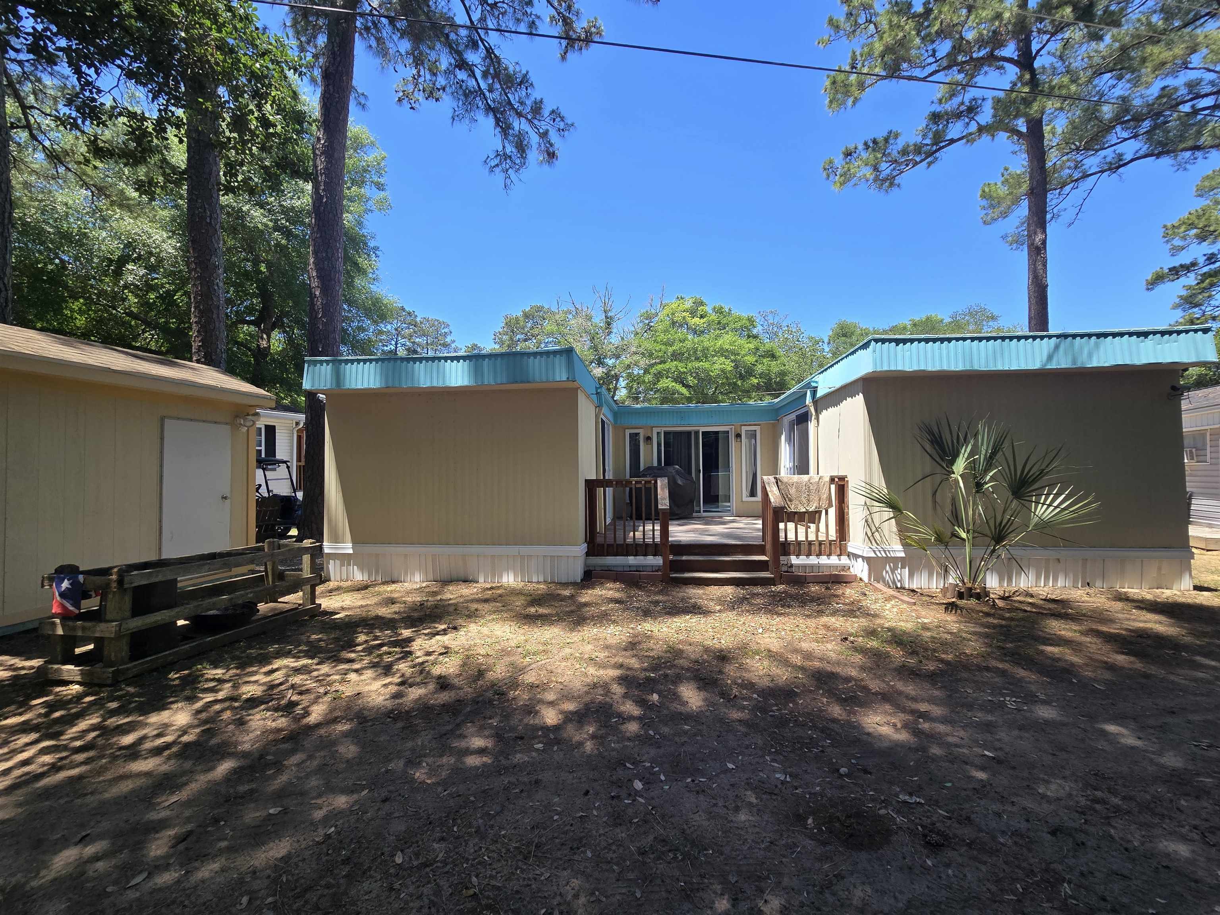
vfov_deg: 89.9
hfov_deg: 106.2
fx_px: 458
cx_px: 610
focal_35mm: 13
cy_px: 458
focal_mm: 2.2
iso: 50
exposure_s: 1/820
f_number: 2.2
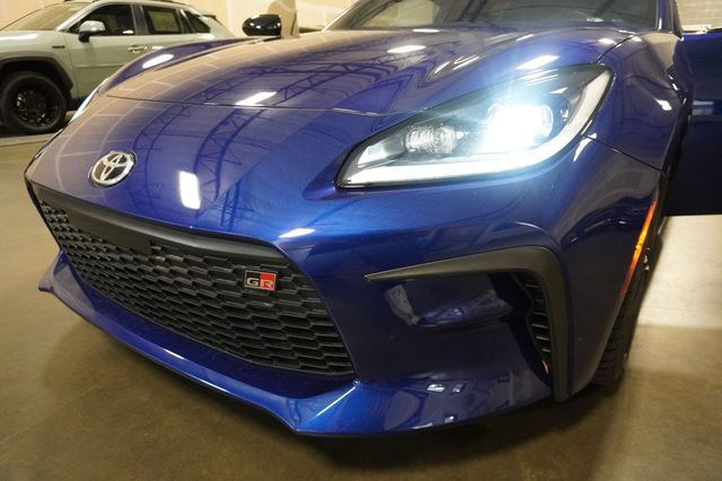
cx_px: 361
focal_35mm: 24
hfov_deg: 73.8
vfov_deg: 53.1
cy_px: 240
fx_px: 481
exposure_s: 1/160
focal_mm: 16
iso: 4000
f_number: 3.5
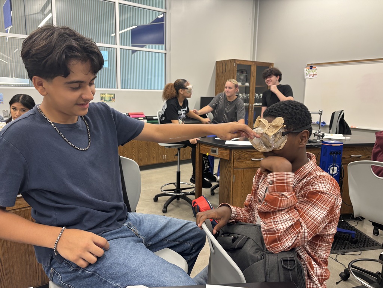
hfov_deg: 67.3
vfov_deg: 53.1
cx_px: 192
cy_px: 144
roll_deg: -1.2
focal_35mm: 26
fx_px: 288
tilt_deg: -9.2
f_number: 1.6
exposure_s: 1/79
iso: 125
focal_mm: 5.96
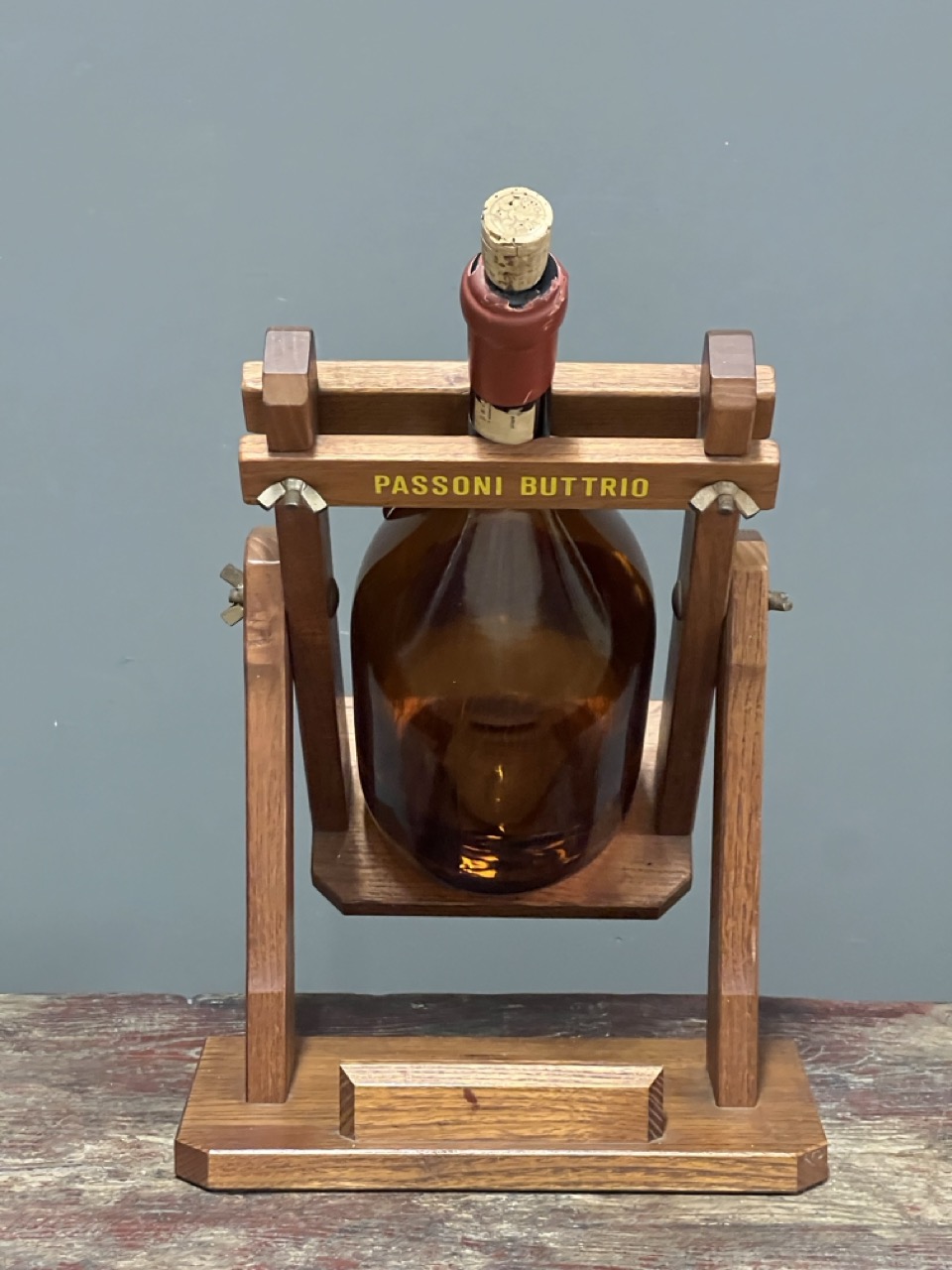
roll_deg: -0.4
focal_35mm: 77
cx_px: 476
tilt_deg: -10.4
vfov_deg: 25.3
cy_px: 635
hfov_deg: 19.1
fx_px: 2824
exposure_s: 1/25
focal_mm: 9
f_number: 2.8
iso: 1000
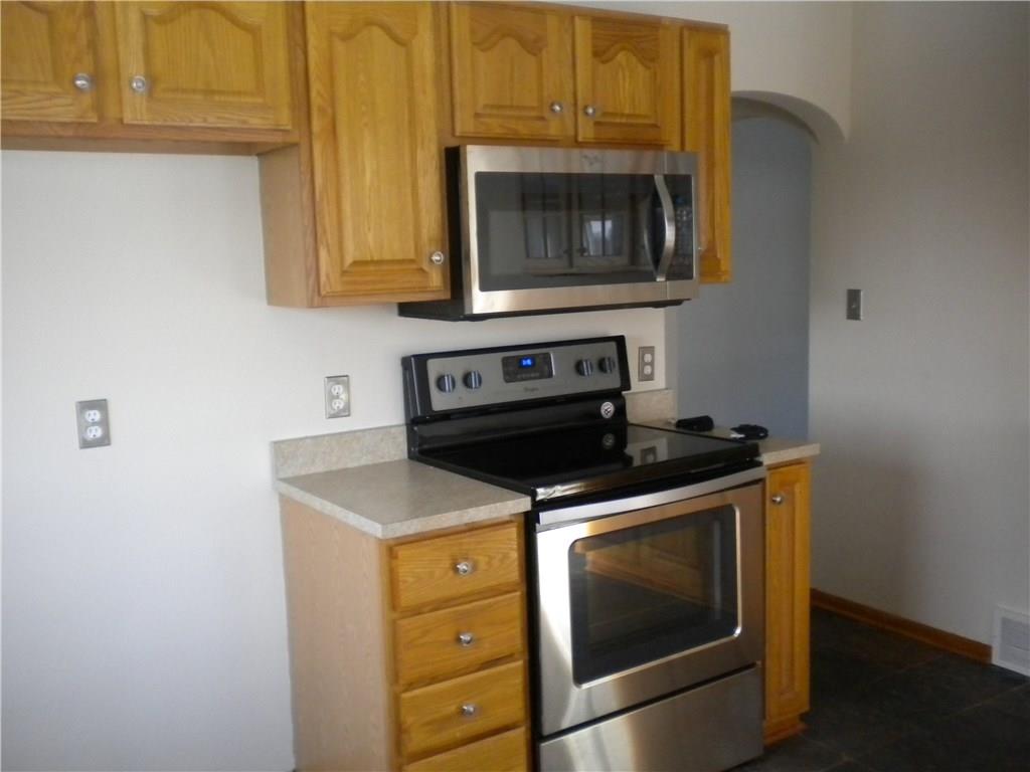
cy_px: 386
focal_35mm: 35
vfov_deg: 40.7
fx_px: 1041
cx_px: 515
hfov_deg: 52.6
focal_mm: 6.3
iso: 400
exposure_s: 1/93.3
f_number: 3.1
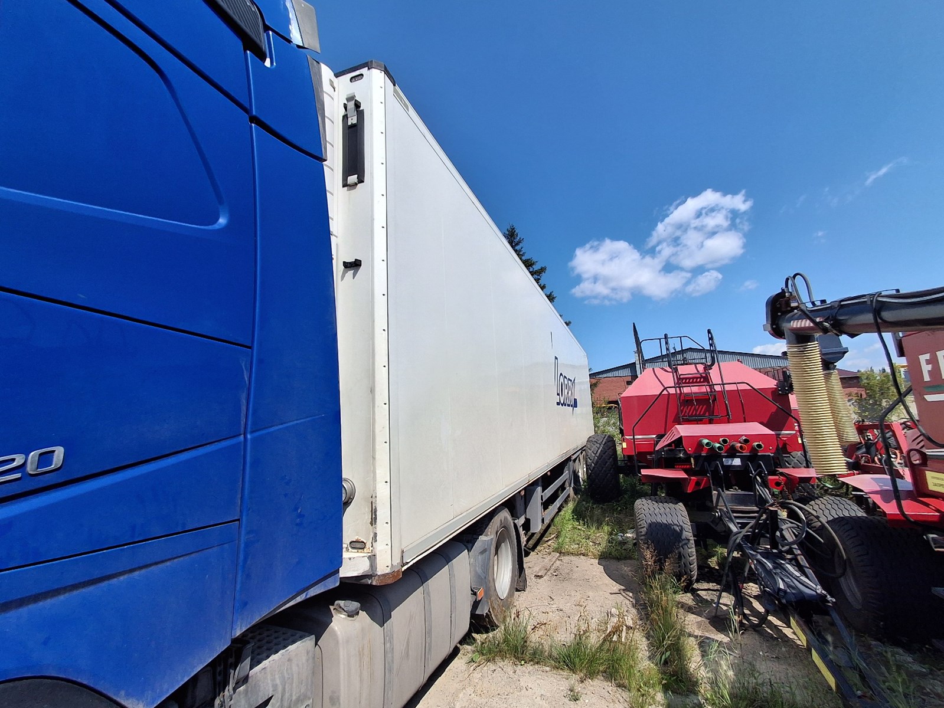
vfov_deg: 78.1
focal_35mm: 16
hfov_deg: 94.5
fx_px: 436
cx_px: 472
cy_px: 354
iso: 40
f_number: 2.2
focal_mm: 1.64
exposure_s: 1/1277
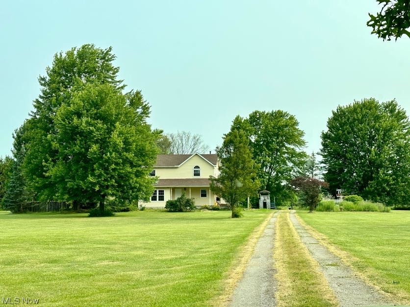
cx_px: 205
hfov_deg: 39.7
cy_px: 154
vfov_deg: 30.3
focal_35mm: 48
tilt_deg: +3.5
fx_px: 569
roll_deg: +0.3
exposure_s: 1/2732
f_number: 1.78
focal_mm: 6.86
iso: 64
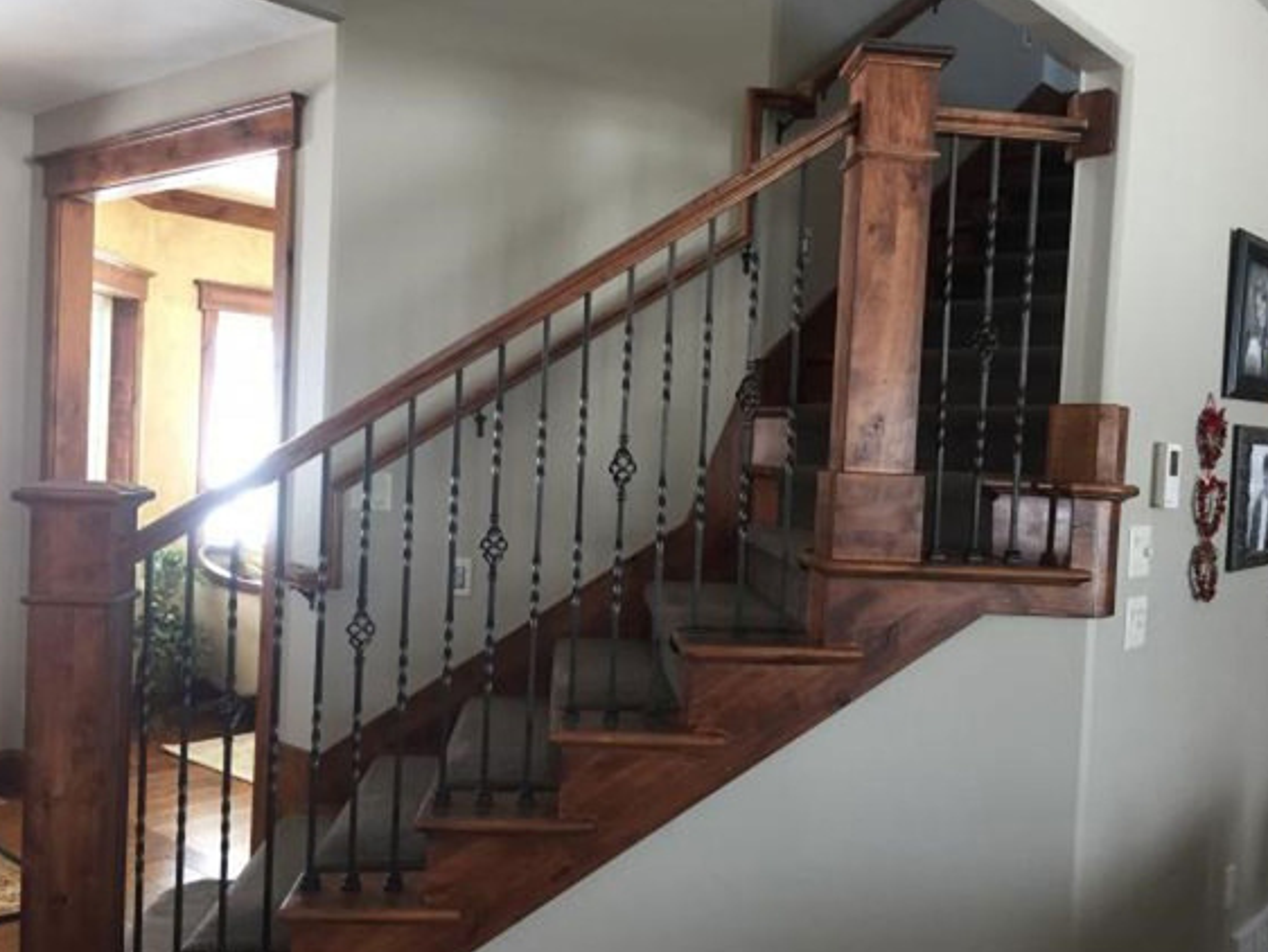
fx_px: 1209
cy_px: 494
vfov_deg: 43.0
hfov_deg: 55.3
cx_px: 688
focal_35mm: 33
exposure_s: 1/30
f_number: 2.2
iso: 50
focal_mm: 4.15
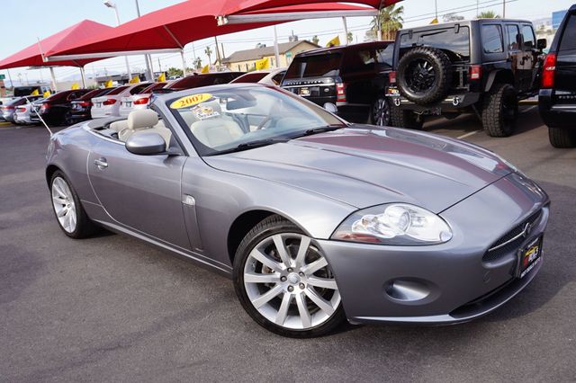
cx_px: 288
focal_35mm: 30
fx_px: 480
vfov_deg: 43.6
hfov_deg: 62.0
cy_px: 192
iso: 100
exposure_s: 1/80
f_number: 8
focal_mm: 20
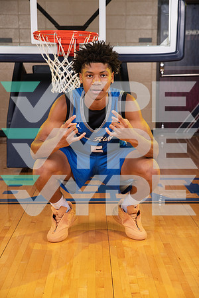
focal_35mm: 65
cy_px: 149
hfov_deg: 20.9
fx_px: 539
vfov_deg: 31.0
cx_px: 100
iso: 320
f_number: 7.1
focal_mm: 65
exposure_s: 1/320
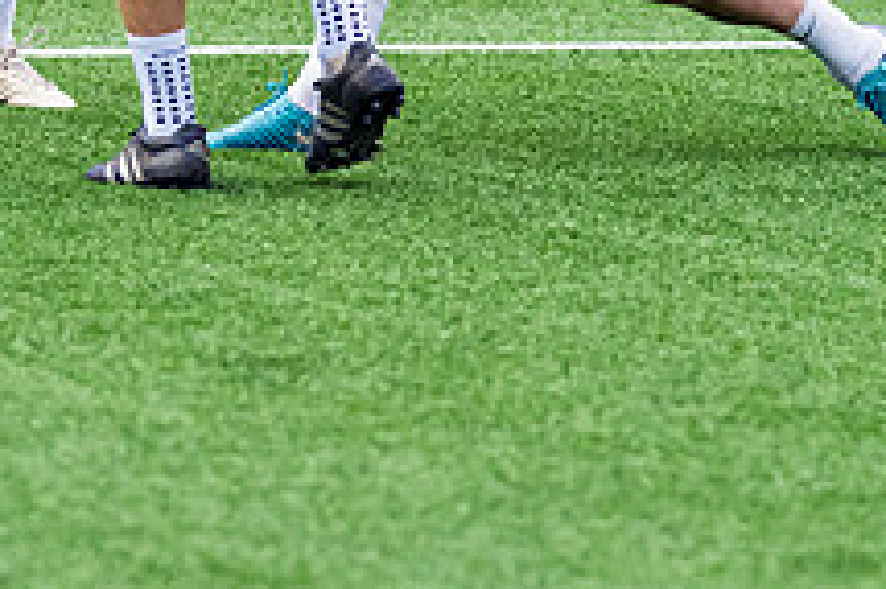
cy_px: -523
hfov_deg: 3.4
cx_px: 252
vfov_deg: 2.3
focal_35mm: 607
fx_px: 14927
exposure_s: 1/1000
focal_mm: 135
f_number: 2.5
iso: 1250
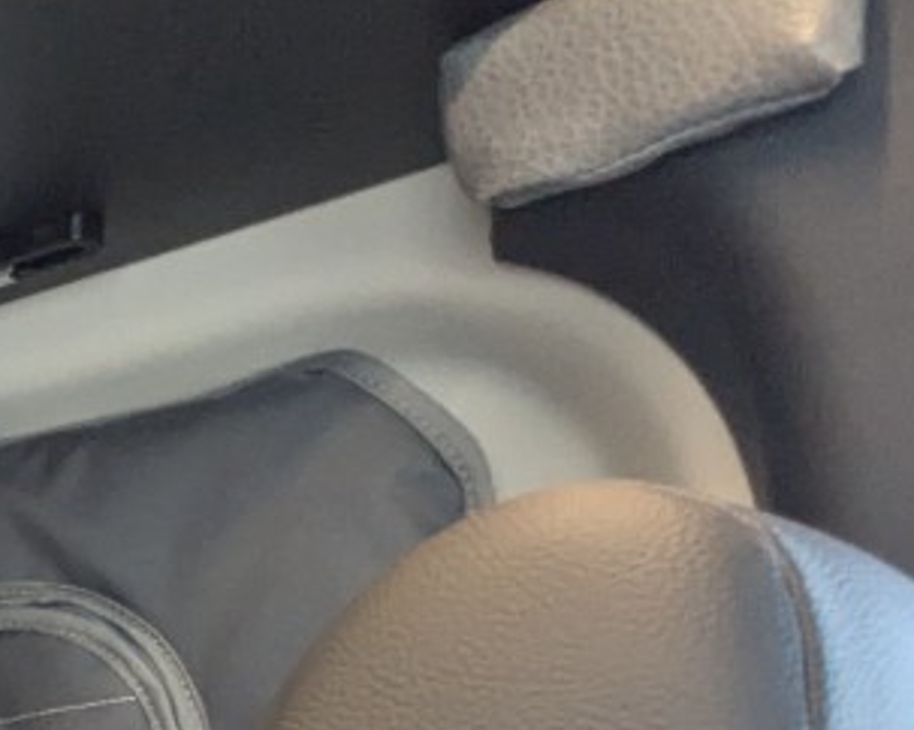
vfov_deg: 19.1
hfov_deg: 18.1
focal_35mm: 72
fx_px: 1946
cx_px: -903
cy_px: 1038
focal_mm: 2.35
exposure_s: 1/119
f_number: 2.2
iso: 247
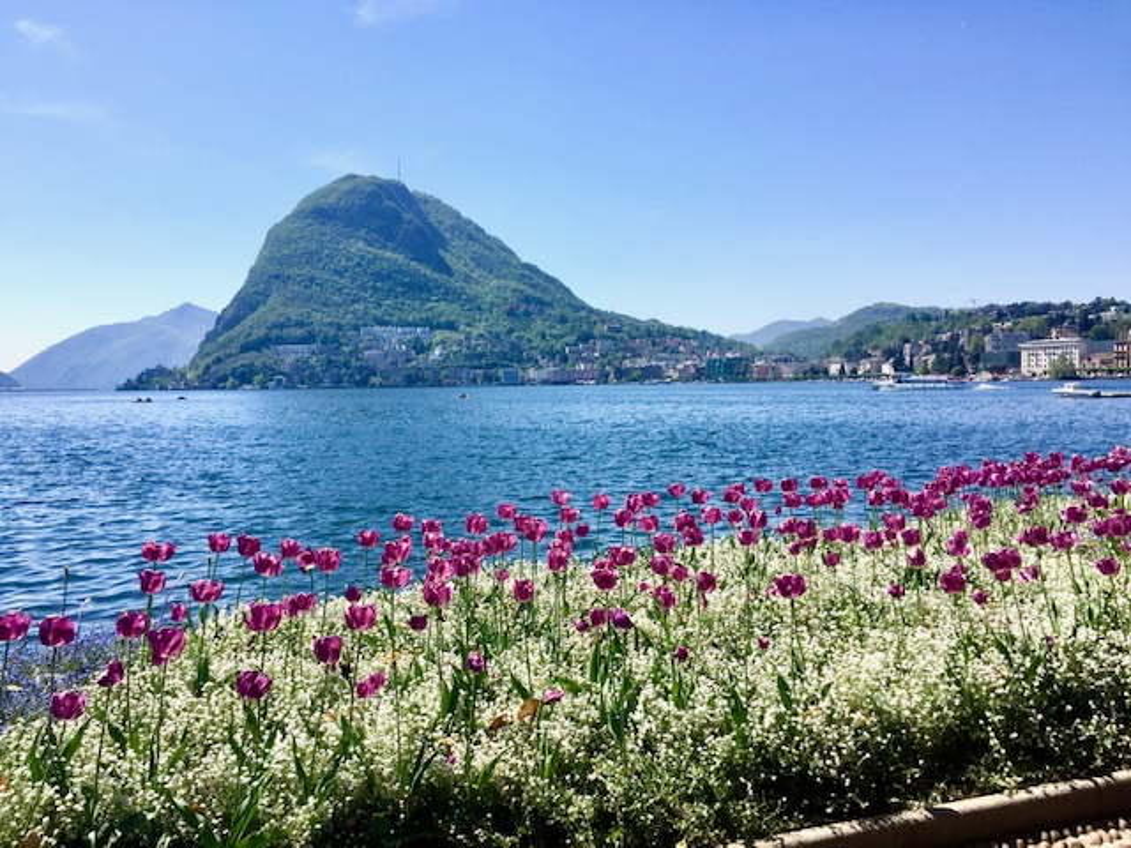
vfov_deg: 48.2
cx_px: 566
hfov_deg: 61.7
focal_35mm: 29
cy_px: 424
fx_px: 948
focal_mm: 4.15
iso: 32
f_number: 2.2
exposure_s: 1/2083
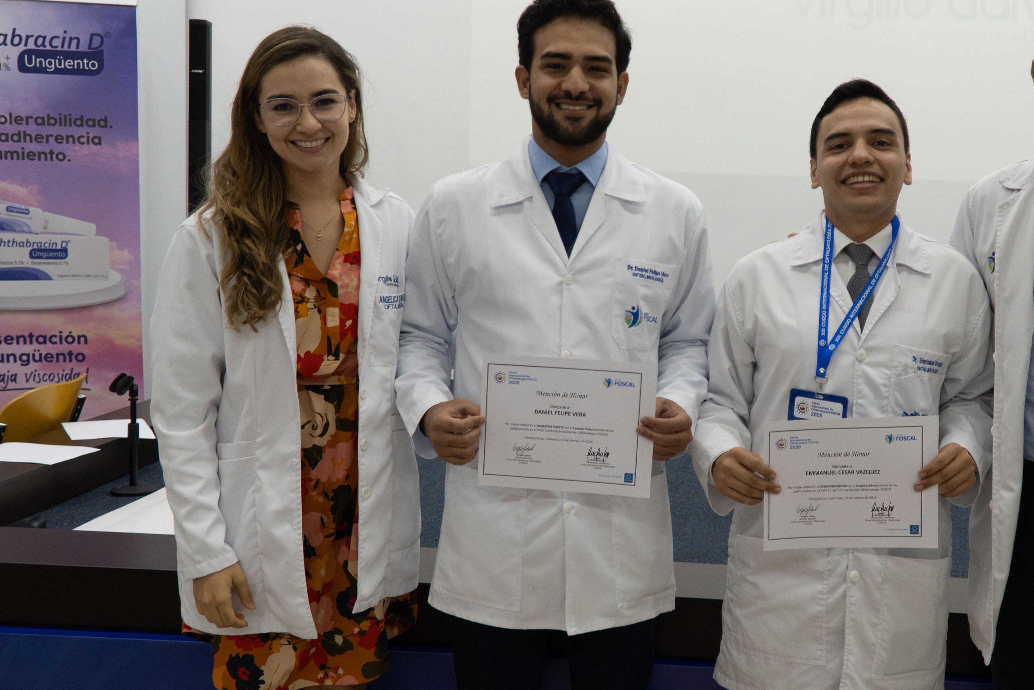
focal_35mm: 42
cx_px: 668
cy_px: 295
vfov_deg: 31.8
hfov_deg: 45.9
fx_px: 1206
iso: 800
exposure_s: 1/160
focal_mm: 20
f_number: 4
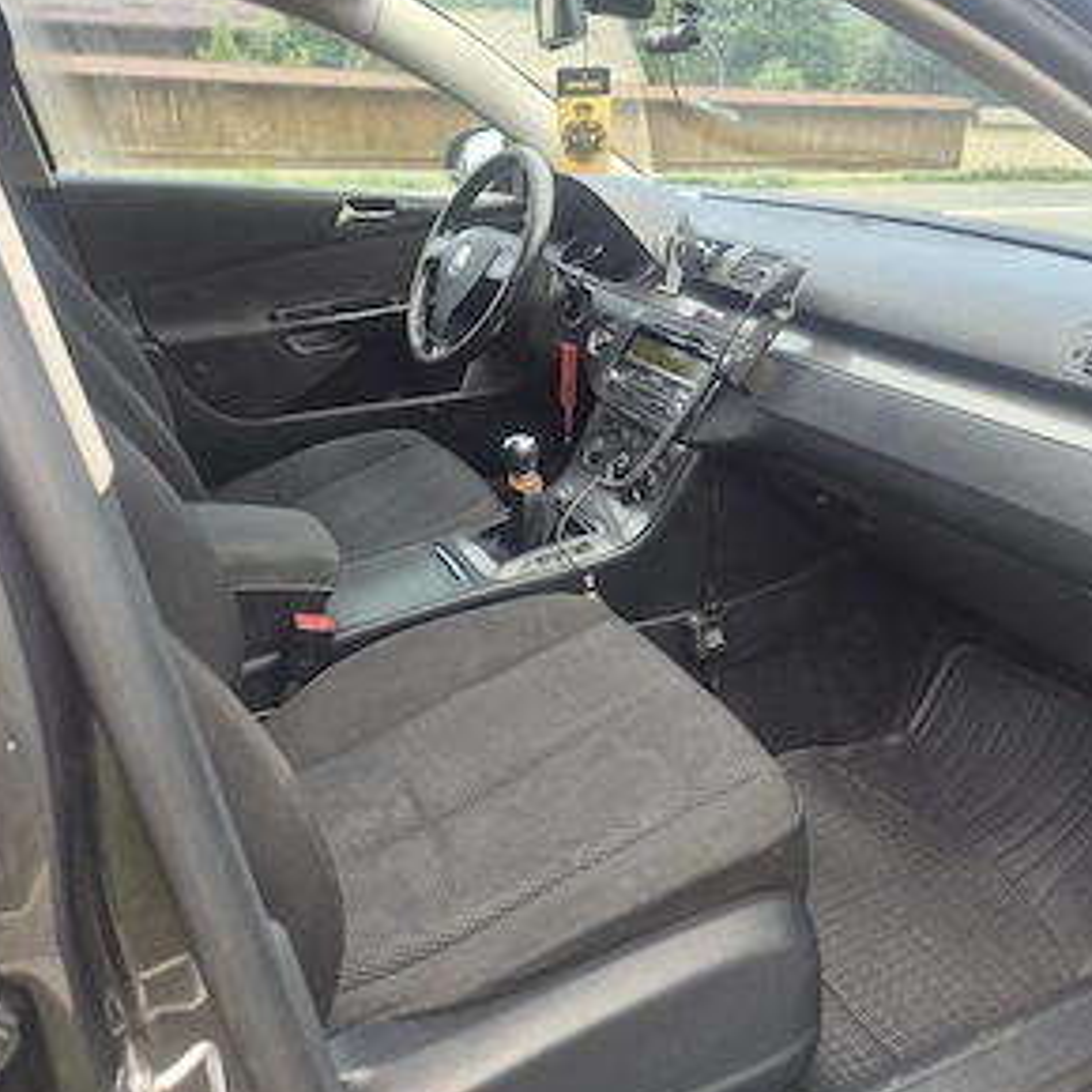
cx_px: 538
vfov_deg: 57.0
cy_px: 452
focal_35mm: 28
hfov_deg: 57.3
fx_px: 999
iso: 40
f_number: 1.8
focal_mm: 5.4
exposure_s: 1/182
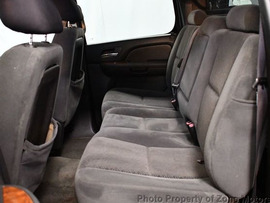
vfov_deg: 36.0
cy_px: 104
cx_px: 132
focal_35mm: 40
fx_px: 312
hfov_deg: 46.8
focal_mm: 18
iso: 5600
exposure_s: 1/60
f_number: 3.5
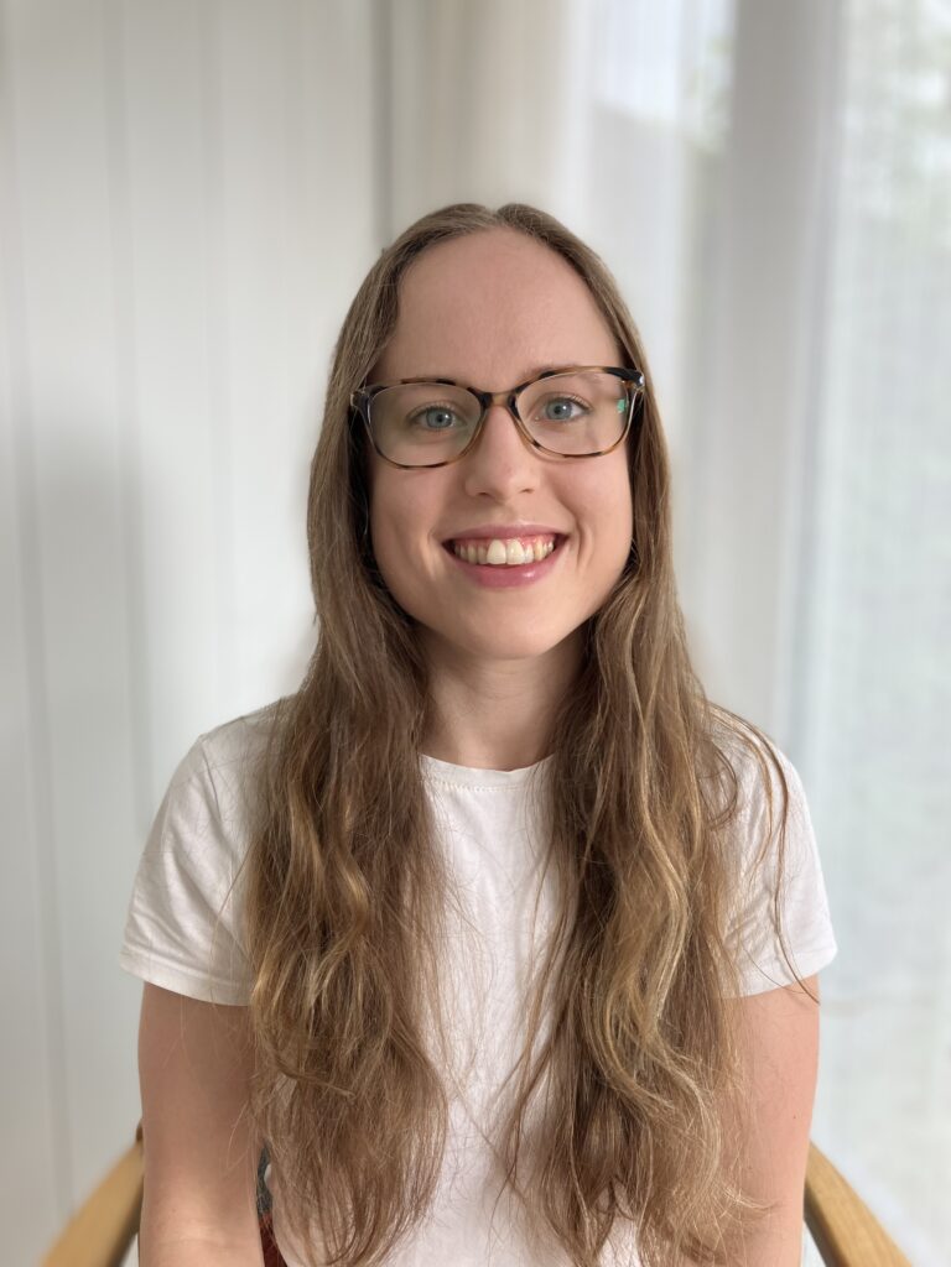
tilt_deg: -8.0
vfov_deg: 63.4
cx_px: 476
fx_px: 1026
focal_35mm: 28
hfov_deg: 49.7
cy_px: 634
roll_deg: -1.8
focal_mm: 3.99
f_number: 1.8
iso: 32
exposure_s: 1/121
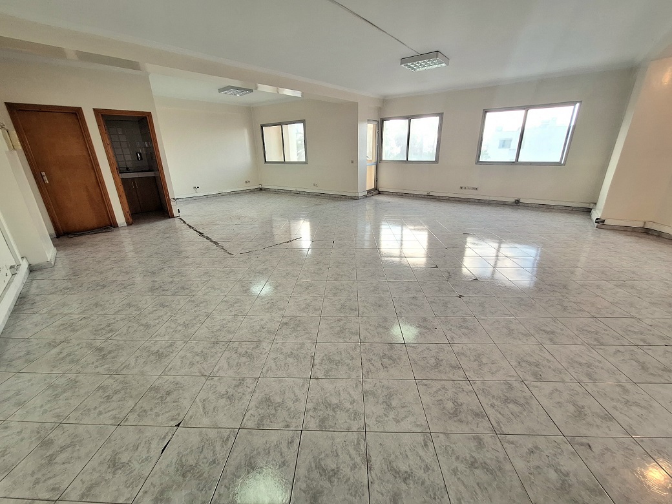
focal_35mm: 13
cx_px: 336
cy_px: 252
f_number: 2.2
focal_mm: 1.74
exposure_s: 1/50
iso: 100
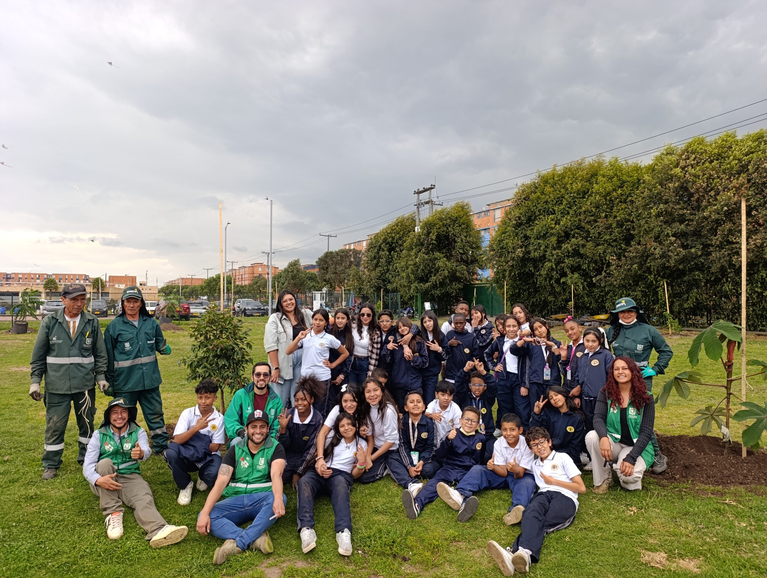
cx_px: 384
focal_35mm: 23
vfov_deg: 59.0
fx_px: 510
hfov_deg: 73.8
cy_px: 289
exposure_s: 1/169
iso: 50
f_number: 1.6
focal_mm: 6.14
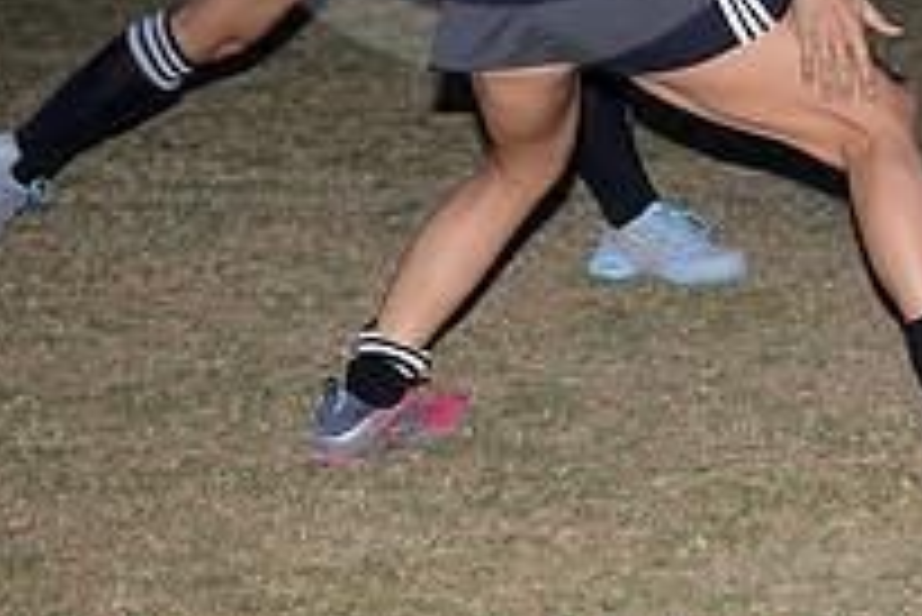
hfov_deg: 9.1
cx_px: 1273
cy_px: -245
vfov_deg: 6.2
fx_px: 5664
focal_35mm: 221
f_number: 4.5
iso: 400
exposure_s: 1/160
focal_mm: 78
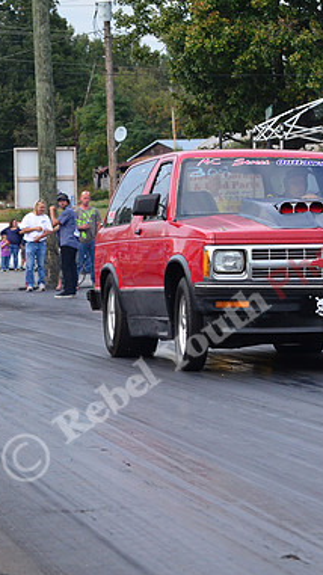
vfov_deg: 11.3
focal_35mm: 191
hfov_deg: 6.3
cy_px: 287
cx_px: 294
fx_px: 2911
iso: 1000
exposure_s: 1/800
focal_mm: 80
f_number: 7.1
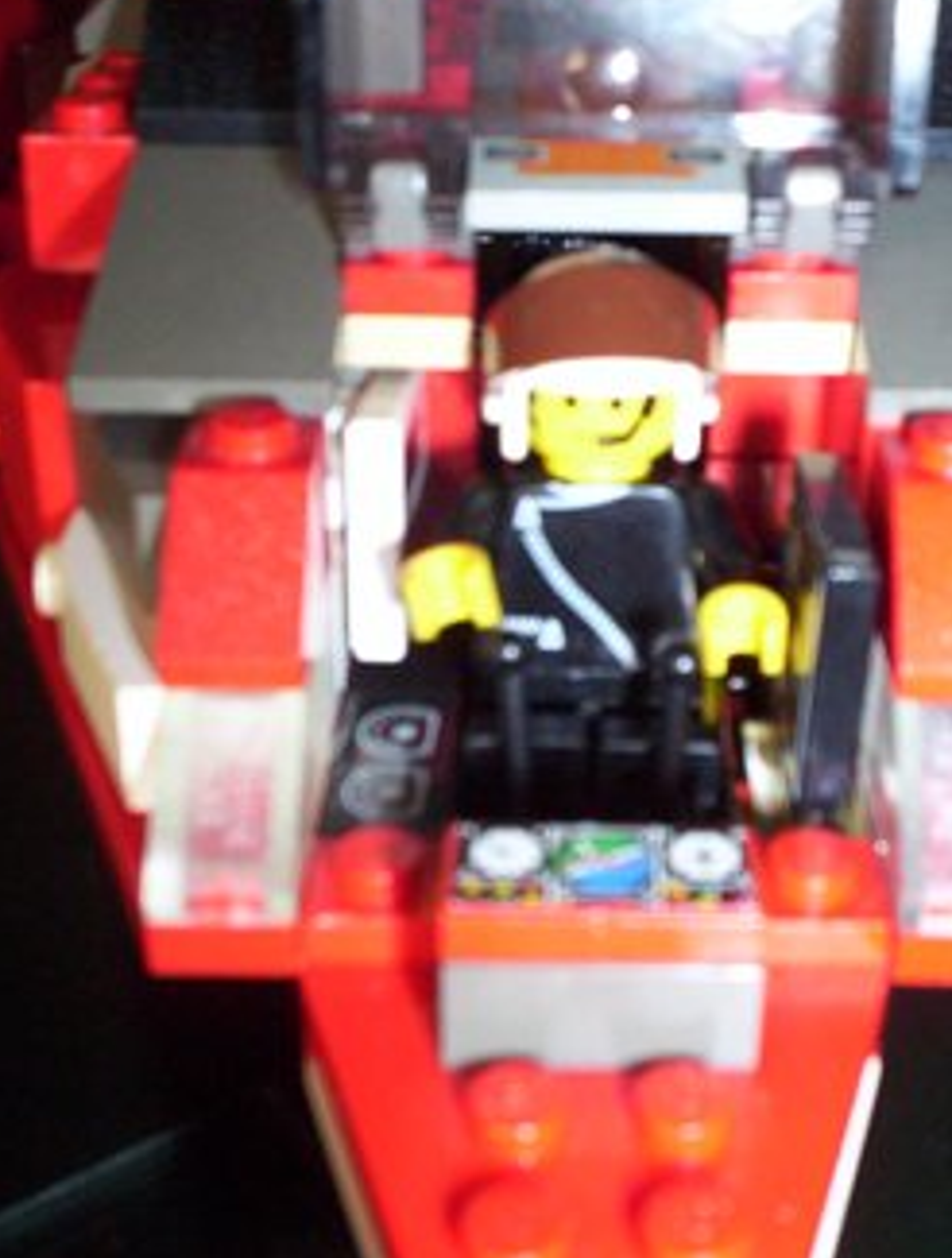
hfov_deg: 28.1
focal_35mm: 52
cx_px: 580
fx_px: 1896
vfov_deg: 36.7
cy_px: 555
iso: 140
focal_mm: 4.99
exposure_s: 1/60
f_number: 4.5
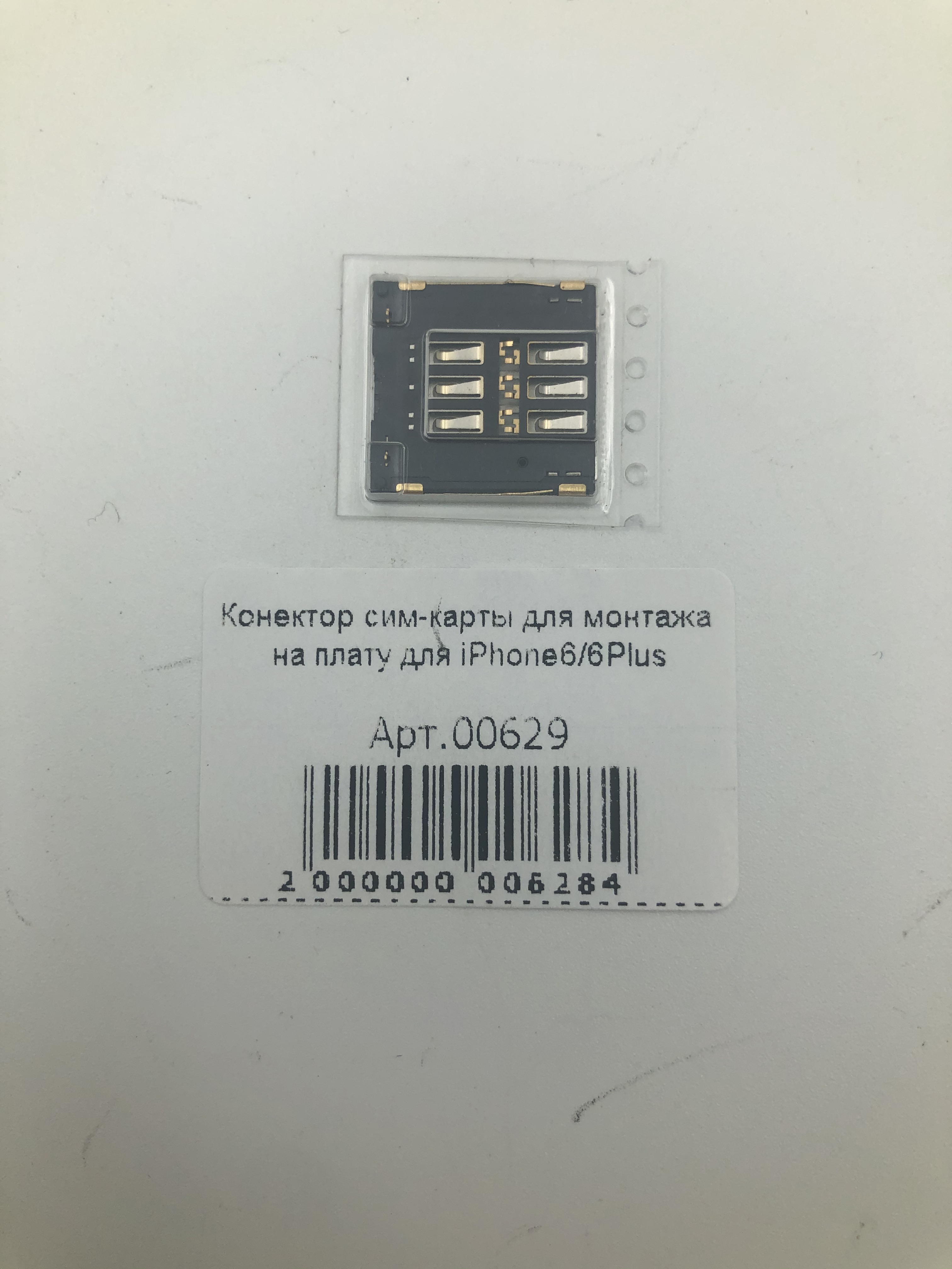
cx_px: 476
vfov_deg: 63.4
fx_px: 1027
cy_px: 634
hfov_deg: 49.7
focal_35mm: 28
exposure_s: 1/1116
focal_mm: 3.99
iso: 20
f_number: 1.8
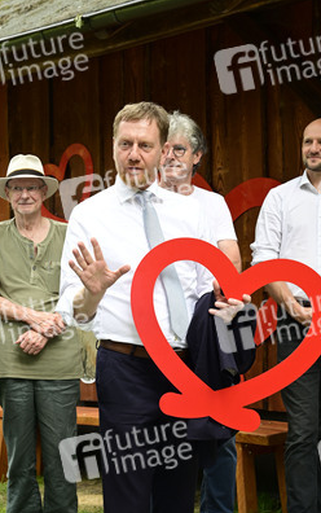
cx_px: 163
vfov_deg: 28.6
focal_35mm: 72
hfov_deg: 18.1
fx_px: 1006
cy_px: 258
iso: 500
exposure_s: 1/200
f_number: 6.3
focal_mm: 70
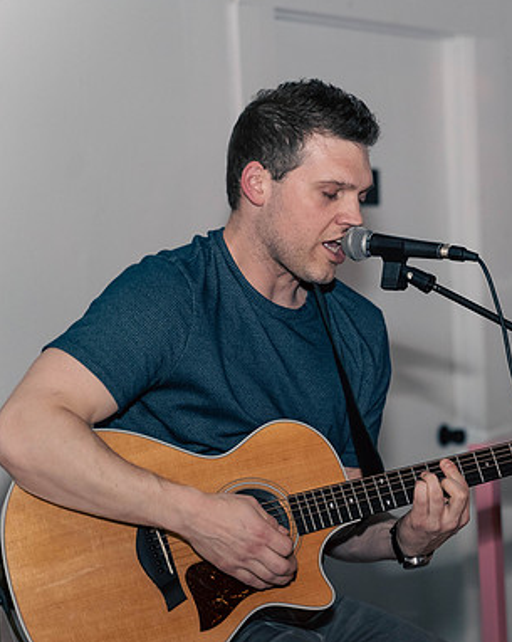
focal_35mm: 107
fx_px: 2029
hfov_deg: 14.2
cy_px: 320
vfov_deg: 18.0
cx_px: 457
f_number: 2.8
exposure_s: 1/160
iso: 4000
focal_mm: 75
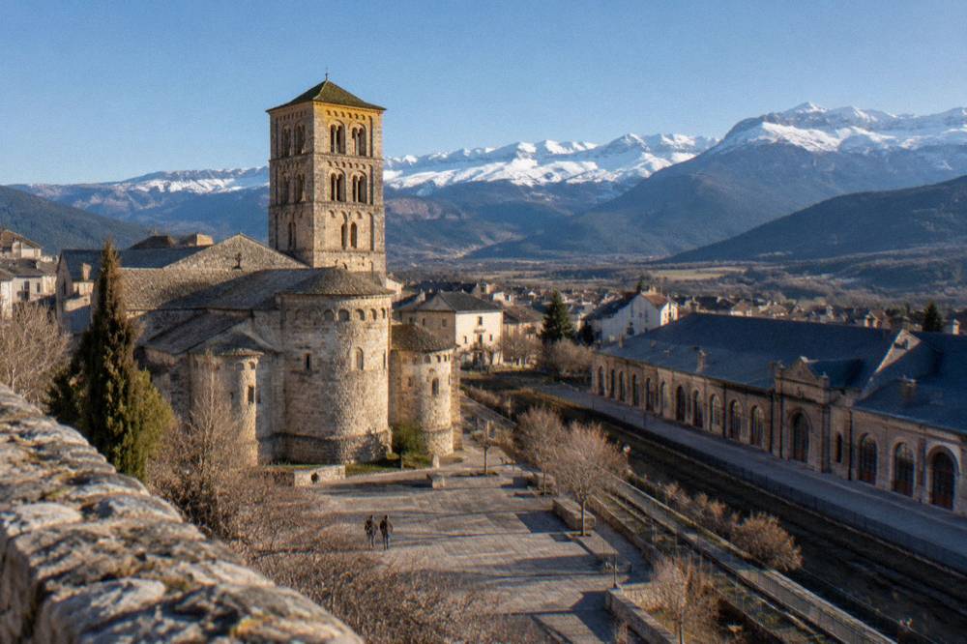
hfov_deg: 48.5
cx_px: 484
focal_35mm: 40
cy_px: 322
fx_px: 1074
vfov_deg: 33.4
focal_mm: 40
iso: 200
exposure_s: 1/100
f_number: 11
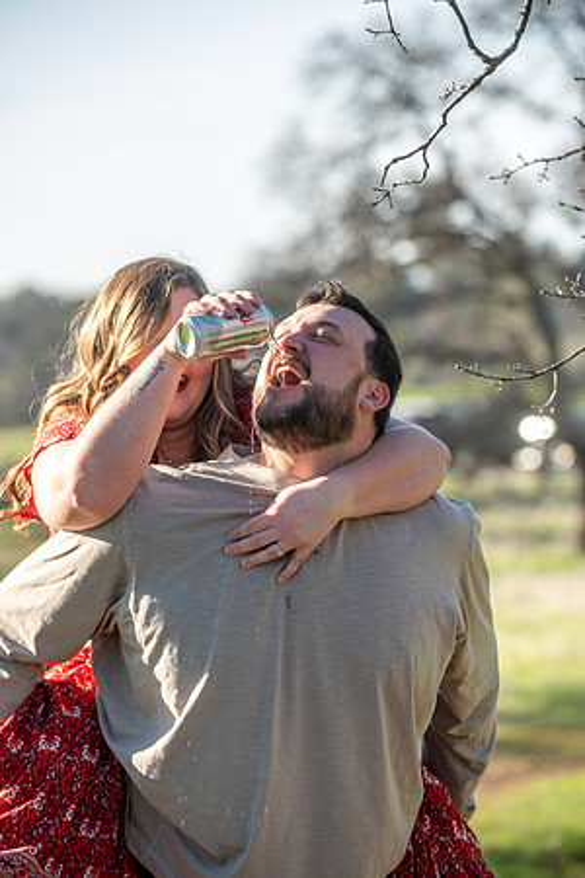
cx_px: 292
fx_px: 3656
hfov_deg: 9.1
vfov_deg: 13.7
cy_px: 439
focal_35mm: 150
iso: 50
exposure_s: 1/250
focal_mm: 150
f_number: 4
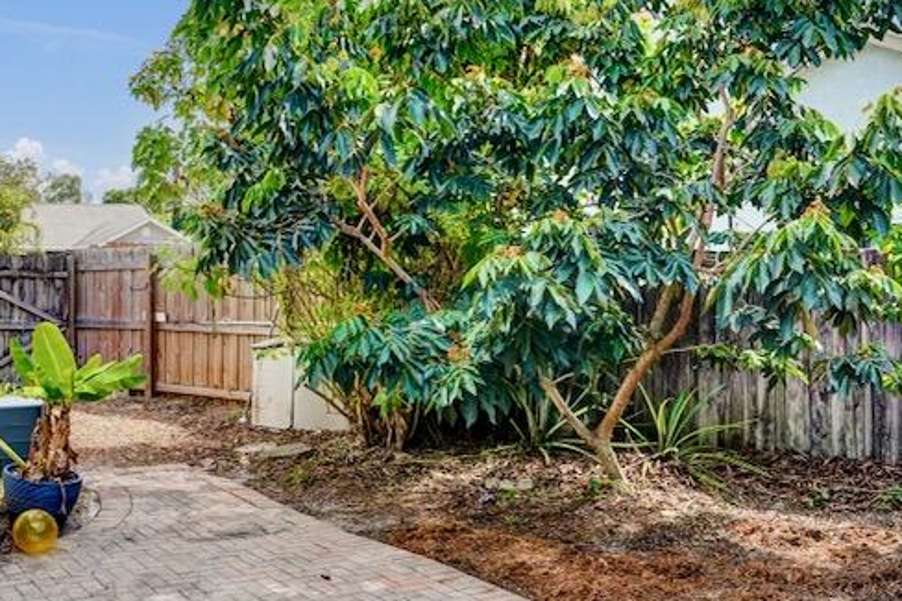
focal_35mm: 42
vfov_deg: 31.8
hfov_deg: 46.3
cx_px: 397
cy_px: 263
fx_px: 1052
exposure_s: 1/1000
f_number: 9
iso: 800
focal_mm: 16
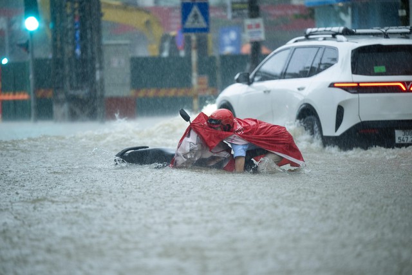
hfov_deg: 10.3
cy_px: 138
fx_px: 2289
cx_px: 206
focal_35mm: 200
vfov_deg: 6.9
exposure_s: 1/250
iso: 1600
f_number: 2.8
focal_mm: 200
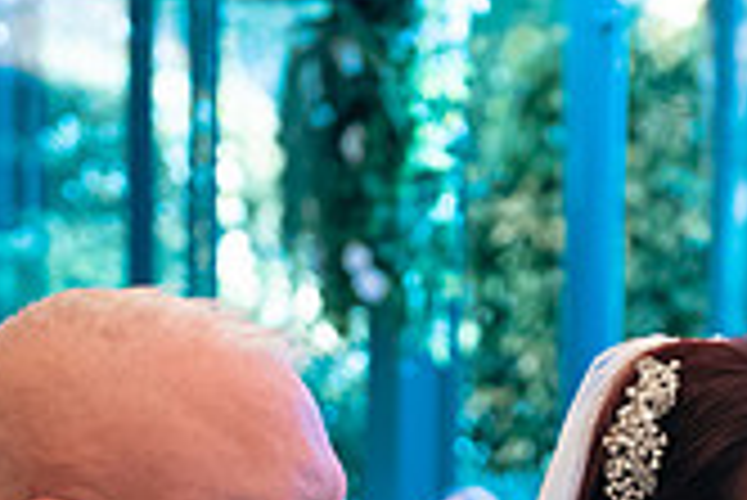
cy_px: 854
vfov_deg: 7.0
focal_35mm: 192
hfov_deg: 10.7
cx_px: 526
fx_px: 3987
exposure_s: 1/250
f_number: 3.5
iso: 250
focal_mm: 55
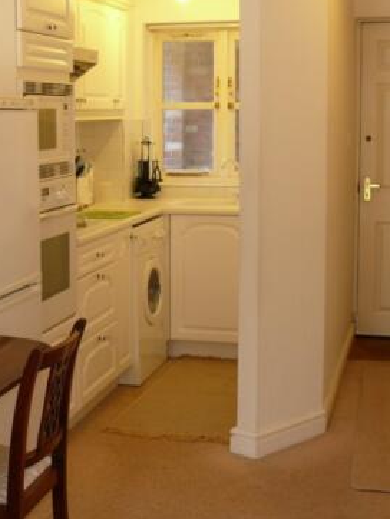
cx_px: 111
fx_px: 990
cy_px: 217
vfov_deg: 29.3
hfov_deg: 22.1
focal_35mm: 66
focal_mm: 8.3
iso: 100
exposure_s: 1/15
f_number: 2.8
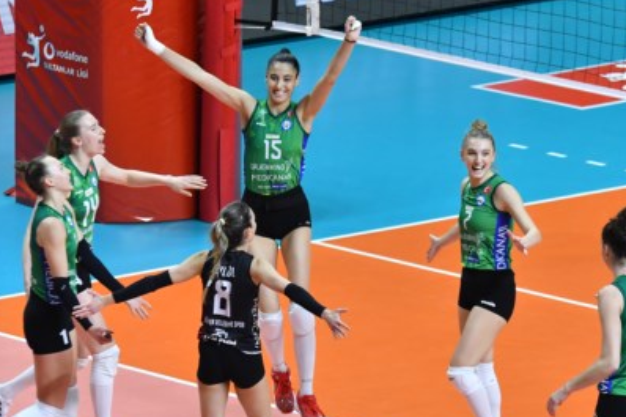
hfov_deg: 5.7
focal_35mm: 362
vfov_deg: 3.8
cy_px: 246
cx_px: 341
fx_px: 6292
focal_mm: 150
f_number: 4
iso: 1600
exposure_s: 1/640
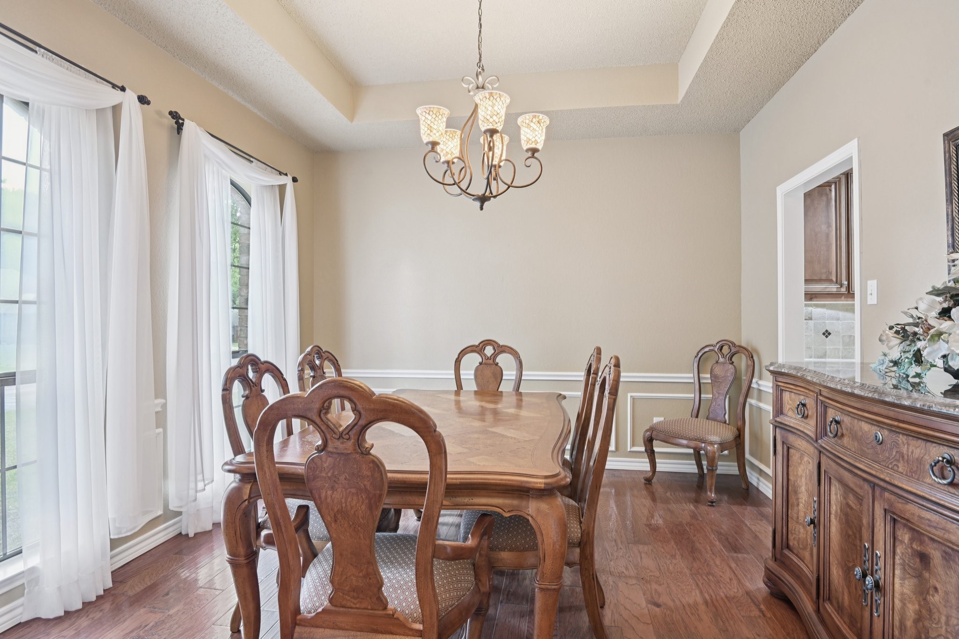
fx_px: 506
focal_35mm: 19
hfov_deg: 86.9
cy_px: 320
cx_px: 480
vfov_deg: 64.5
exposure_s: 1/4
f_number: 8
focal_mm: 19
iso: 400
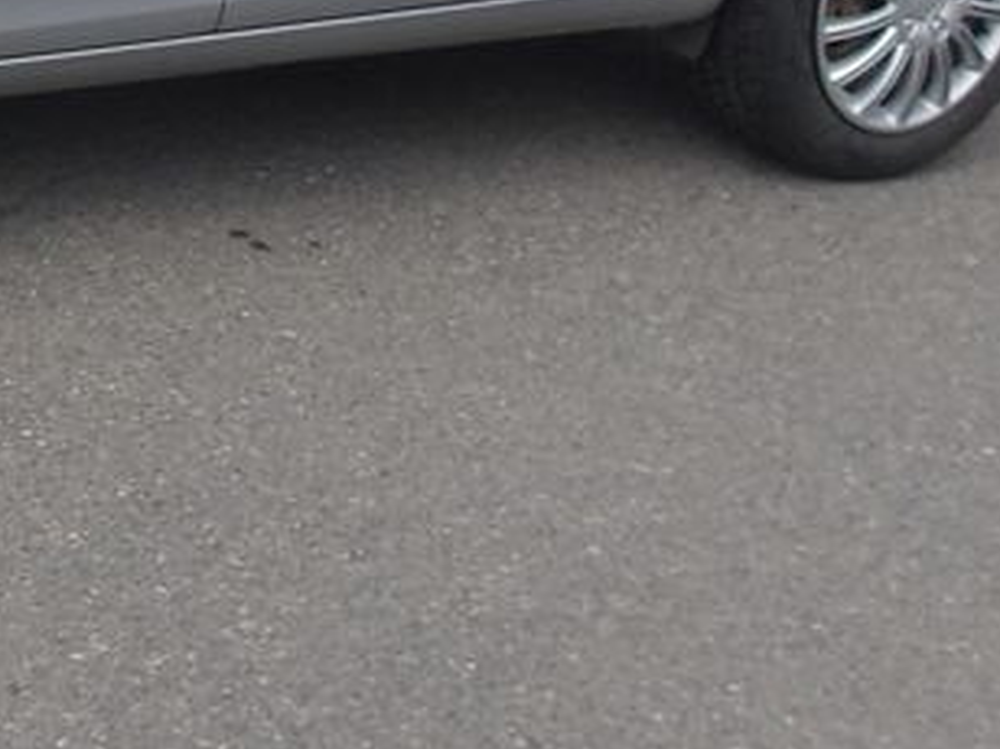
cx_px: -329
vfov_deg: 15.5
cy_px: -257
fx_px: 2599
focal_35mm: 90
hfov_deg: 19.9
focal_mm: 4.9
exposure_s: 1/86
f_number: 10.4
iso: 100
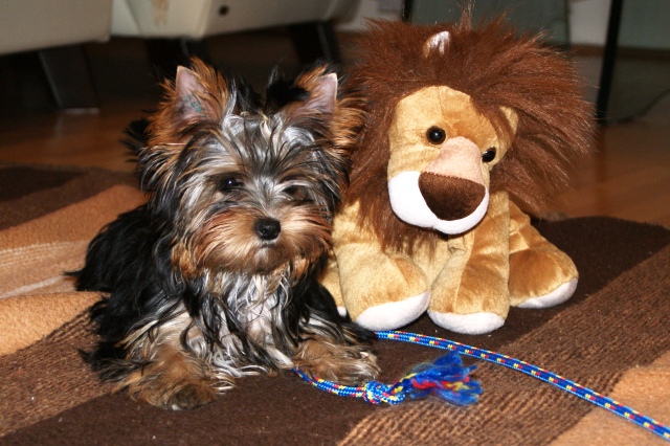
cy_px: 223
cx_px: 335
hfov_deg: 29.9
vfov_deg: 20.1
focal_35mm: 68
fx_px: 1256
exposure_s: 1/60
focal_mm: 45
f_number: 5.6
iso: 400
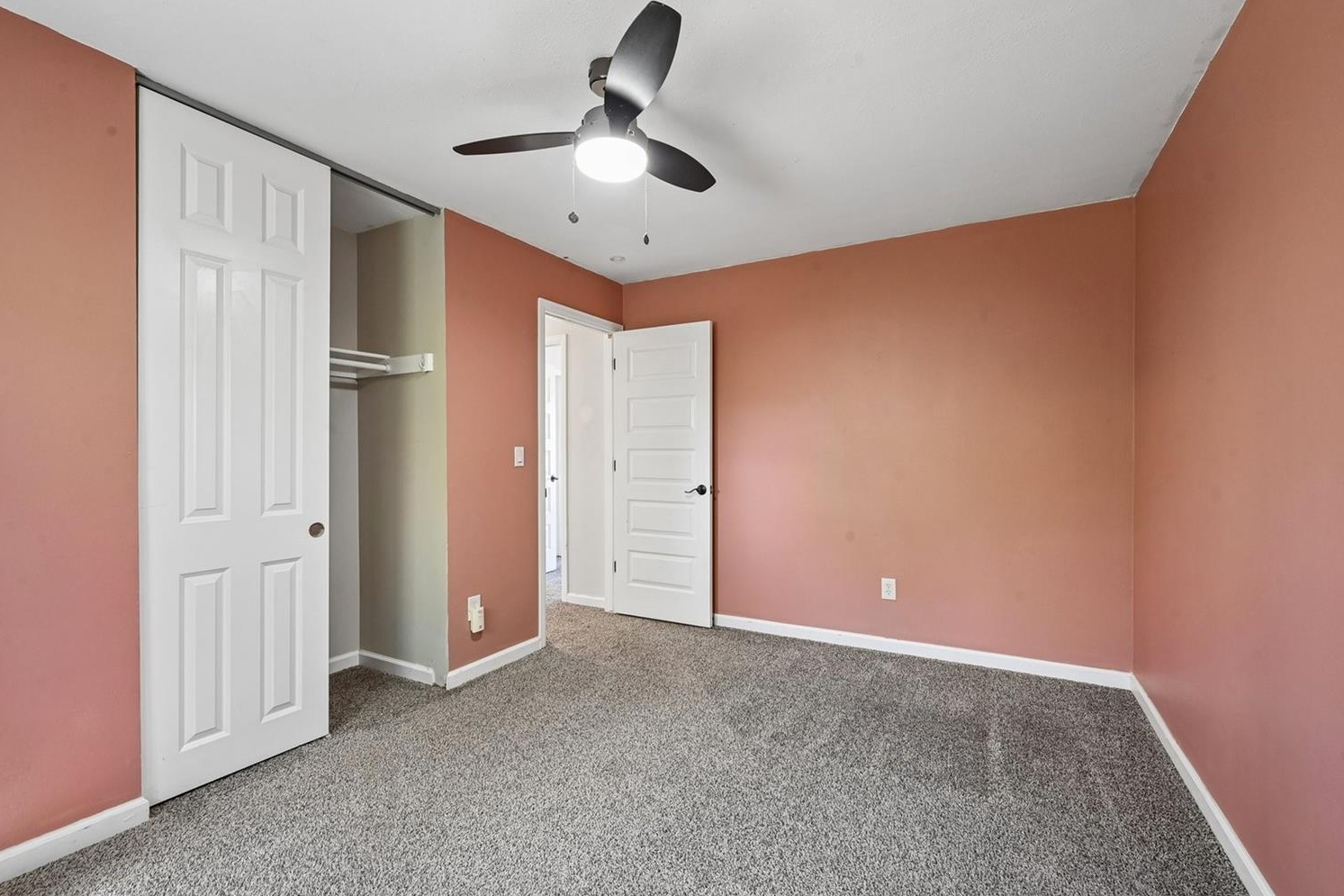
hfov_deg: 100.4
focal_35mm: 15
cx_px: 673
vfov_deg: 77.3
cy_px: 463
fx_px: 560
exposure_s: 1/5
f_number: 10
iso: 400
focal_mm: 14
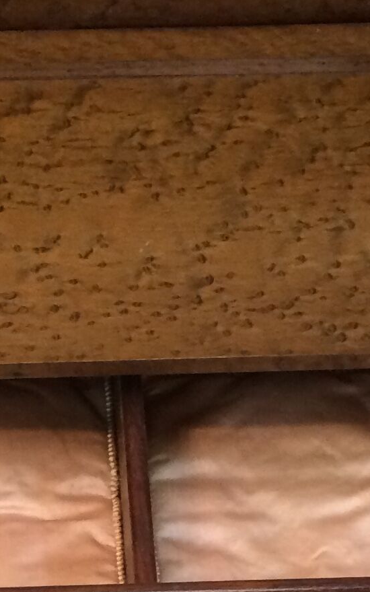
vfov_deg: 17.2
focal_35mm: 114
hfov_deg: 11.5
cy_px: 768
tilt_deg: -55.8
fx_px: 1839
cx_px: 96
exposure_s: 1/33
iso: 200
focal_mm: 4.15
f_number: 2.2
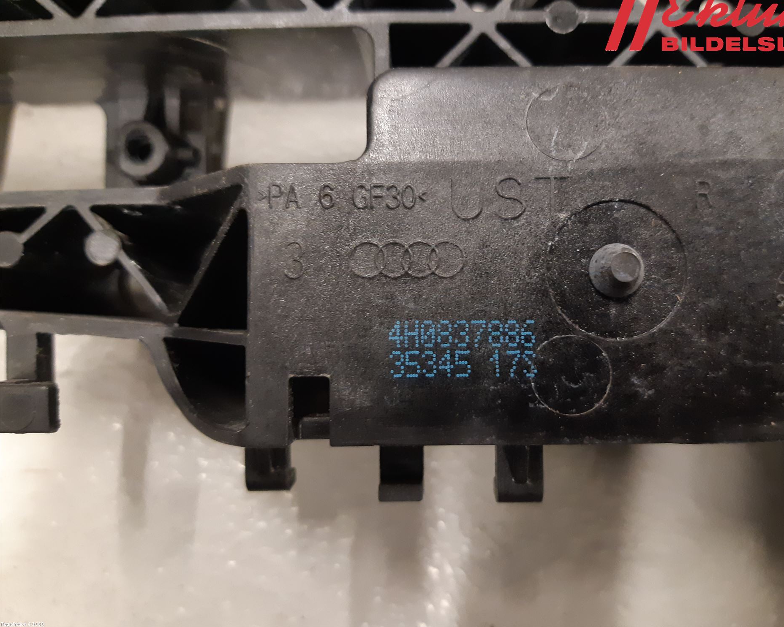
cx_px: 432
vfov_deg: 51.5
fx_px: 650
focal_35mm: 28
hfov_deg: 62.1
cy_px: 304
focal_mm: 3.93
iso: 250
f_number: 1.7
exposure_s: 1/25
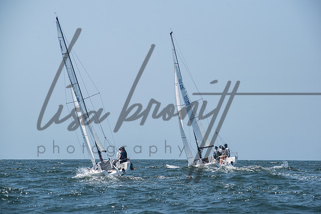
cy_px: 107
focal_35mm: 195
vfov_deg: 7.1
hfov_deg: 10.6
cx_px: 160
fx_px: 1736
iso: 400
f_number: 8
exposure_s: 1/1600
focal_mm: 125
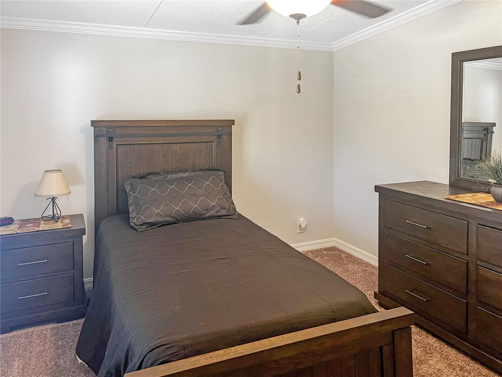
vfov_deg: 53.1
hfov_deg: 67.3
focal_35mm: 26
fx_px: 377
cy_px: 188
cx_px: 251
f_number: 1.5
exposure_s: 1/60
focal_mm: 5.7
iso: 250
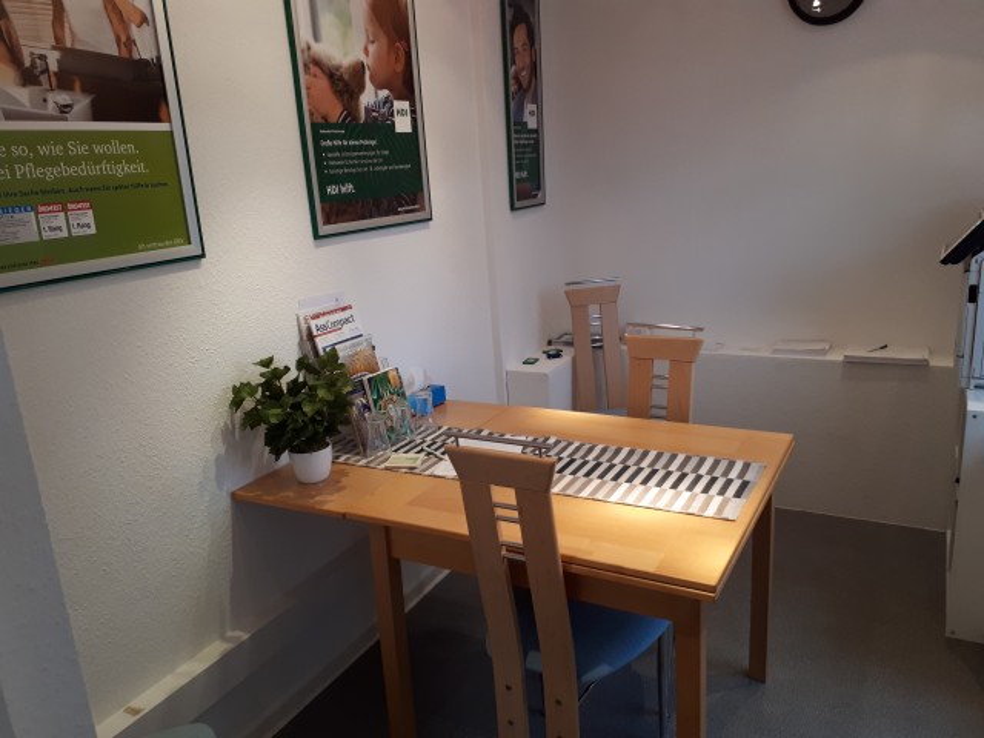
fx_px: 768
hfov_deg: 65.3
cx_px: 492
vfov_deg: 51.4
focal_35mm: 27
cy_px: 369
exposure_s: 1/33
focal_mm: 3.6
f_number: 1.9
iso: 125
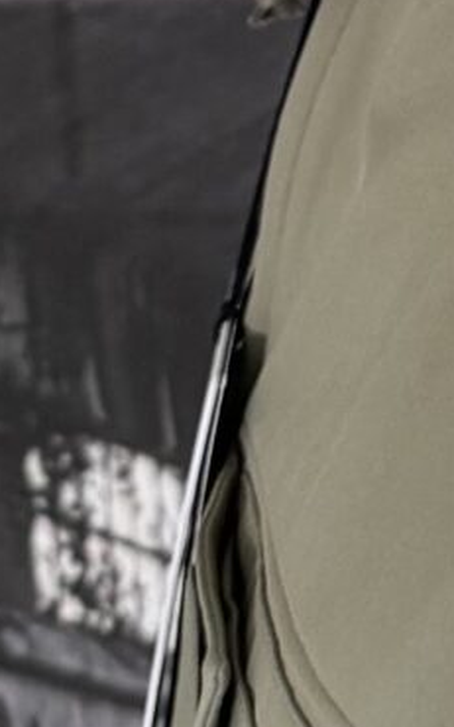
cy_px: -688
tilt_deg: -13.4
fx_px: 3487
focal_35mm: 176
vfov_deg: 10.9
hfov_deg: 7.0
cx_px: 1152
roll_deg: +0.9
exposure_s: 1/62
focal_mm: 6.86
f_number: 1.78
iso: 200
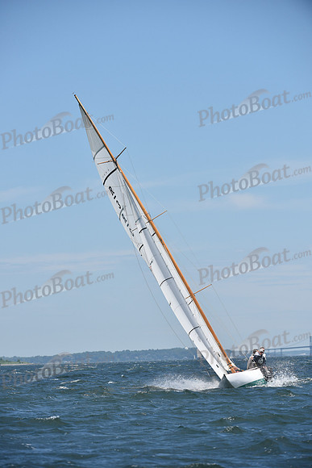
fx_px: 2598
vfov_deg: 10.3
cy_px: 234
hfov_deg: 6.9
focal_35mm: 200
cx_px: 156
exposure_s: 1/1600
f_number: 5.6
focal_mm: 200
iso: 250
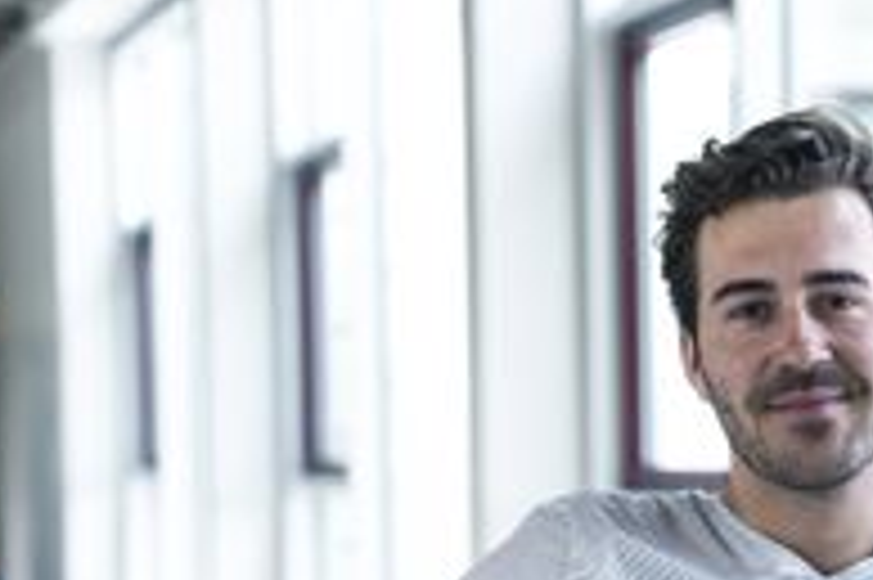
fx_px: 2592
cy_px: 533
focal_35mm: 107
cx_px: 871
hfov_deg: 18.6
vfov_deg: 12.7
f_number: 2.5
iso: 400
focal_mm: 50
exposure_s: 1/250
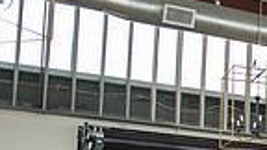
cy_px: 212
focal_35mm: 101
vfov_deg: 11.6
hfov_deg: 16.7
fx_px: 715
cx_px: 510
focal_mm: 24
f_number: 2.8
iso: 400
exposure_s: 1/250
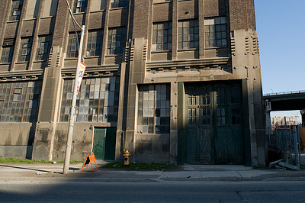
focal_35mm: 29
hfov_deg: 62.9
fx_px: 245
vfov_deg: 44.4
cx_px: 188
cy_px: 71
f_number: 5.6
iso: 200
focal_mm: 20
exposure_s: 1/1000
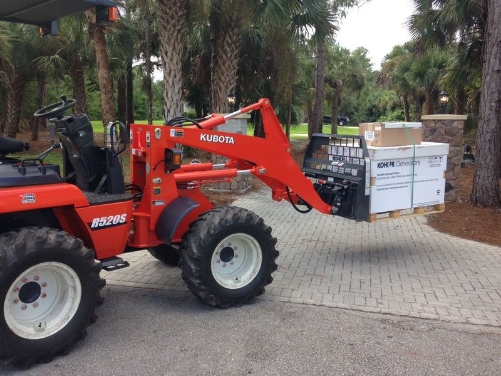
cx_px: 250
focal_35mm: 33
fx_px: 478
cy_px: 188
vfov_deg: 42.9
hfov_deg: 55.4
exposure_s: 1/272
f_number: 2.4
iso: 50
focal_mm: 4.12
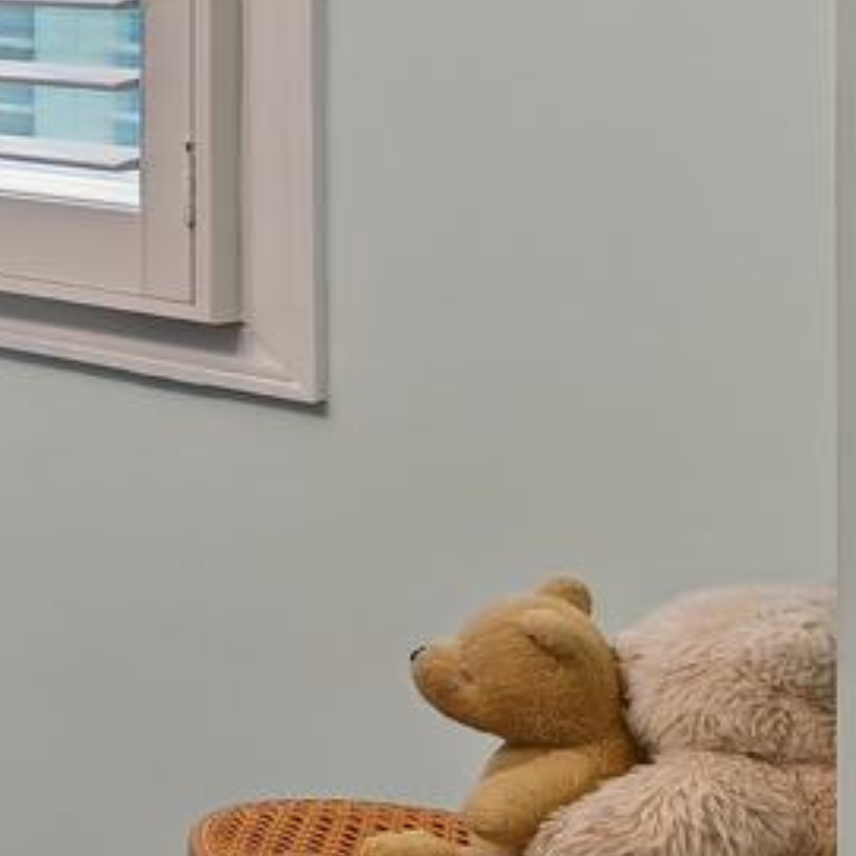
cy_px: -191
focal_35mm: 90
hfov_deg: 12.0
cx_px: -1564
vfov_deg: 18.2
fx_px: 2518
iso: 200
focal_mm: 14
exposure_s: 1/3.33
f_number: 9
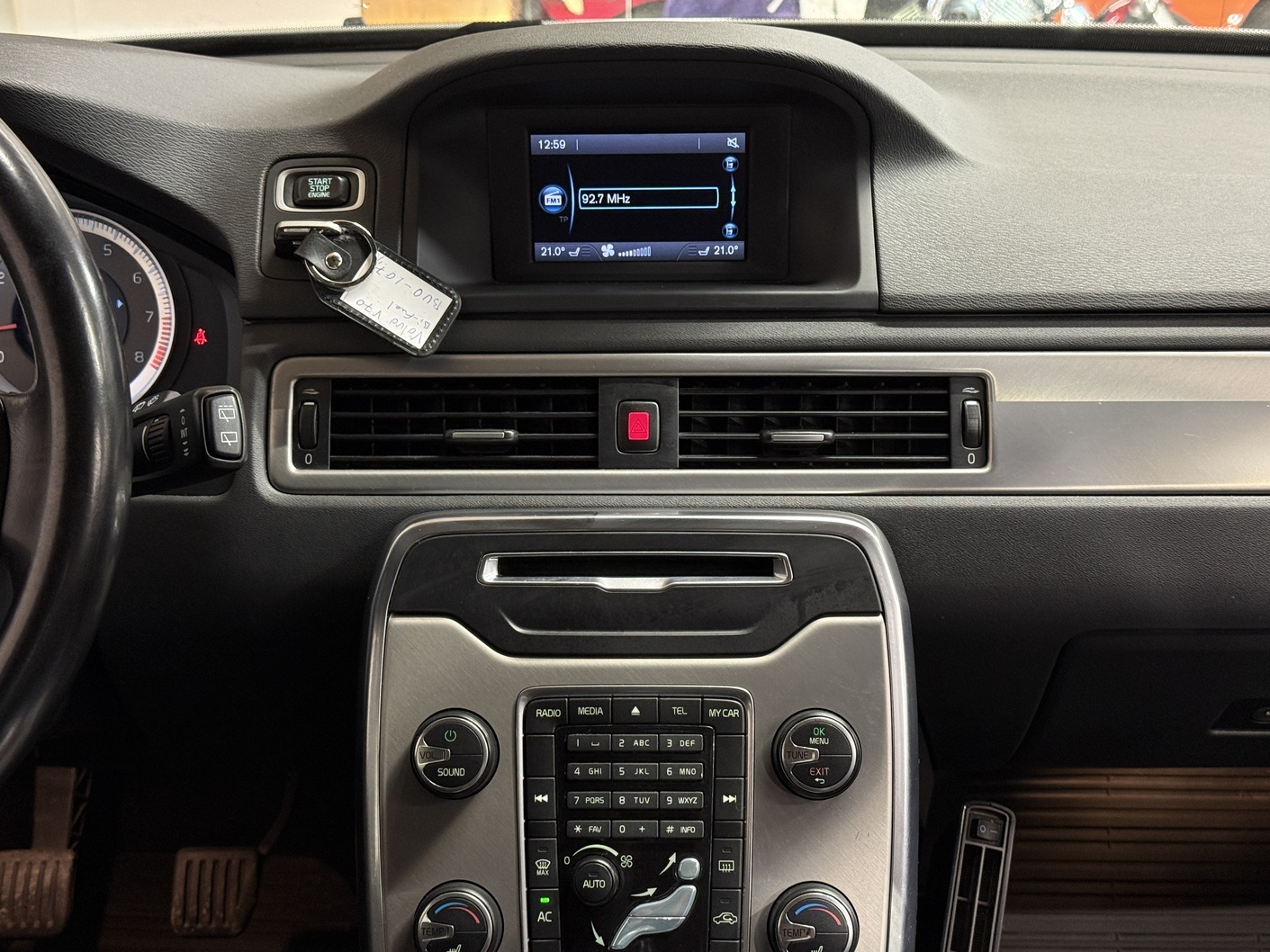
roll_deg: +1.2
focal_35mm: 49
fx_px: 1798
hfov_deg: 38.9
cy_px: 472
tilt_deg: -18.2
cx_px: 642
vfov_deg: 29.7
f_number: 1.78
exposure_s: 1/50
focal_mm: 6.76
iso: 160
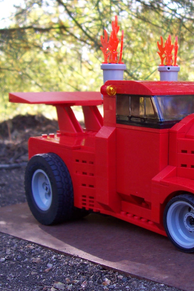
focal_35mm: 52
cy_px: 145
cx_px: 163
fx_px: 420
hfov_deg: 25.4
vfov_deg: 38.2
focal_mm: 5.6
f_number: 2.8
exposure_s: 1/90
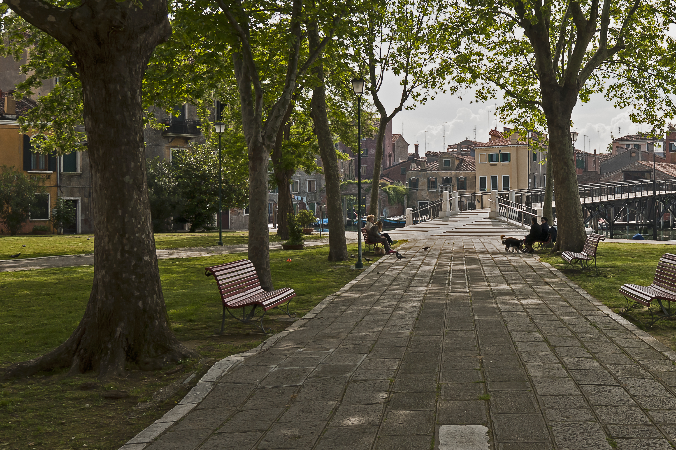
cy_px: 205
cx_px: 504
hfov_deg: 41.6
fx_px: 863
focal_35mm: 46
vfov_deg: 29.2
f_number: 8
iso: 100
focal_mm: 20
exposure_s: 1/200
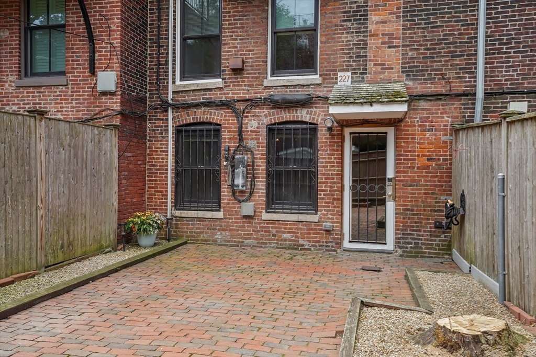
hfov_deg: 63.7
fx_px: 432
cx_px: 268
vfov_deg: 45.0
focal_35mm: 29
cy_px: 178
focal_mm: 29
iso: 100
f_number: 8
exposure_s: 1/40
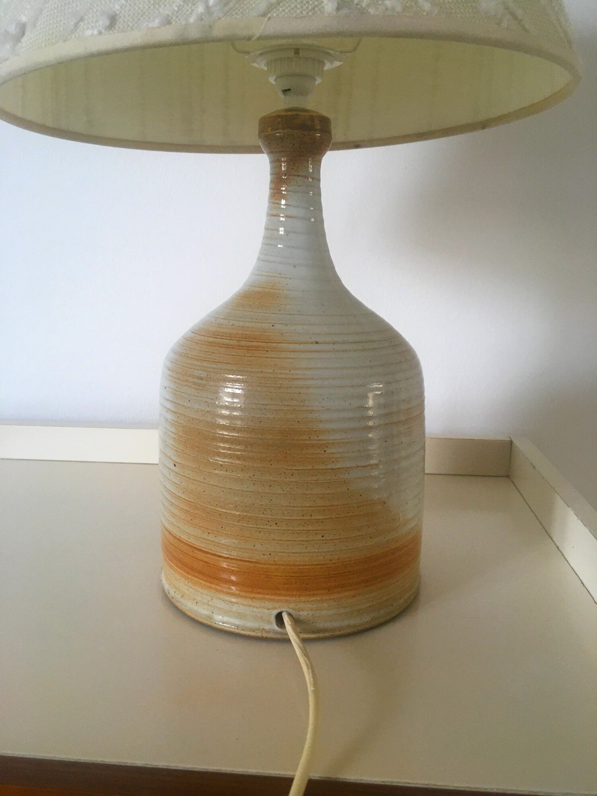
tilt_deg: -12.0
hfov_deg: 48.2
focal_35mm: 29
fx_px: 667
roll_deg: -0.5
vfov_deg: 61.7
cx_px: 298
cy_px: 398
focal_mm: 4.15
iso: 125
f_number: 2.2
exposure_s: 1/33
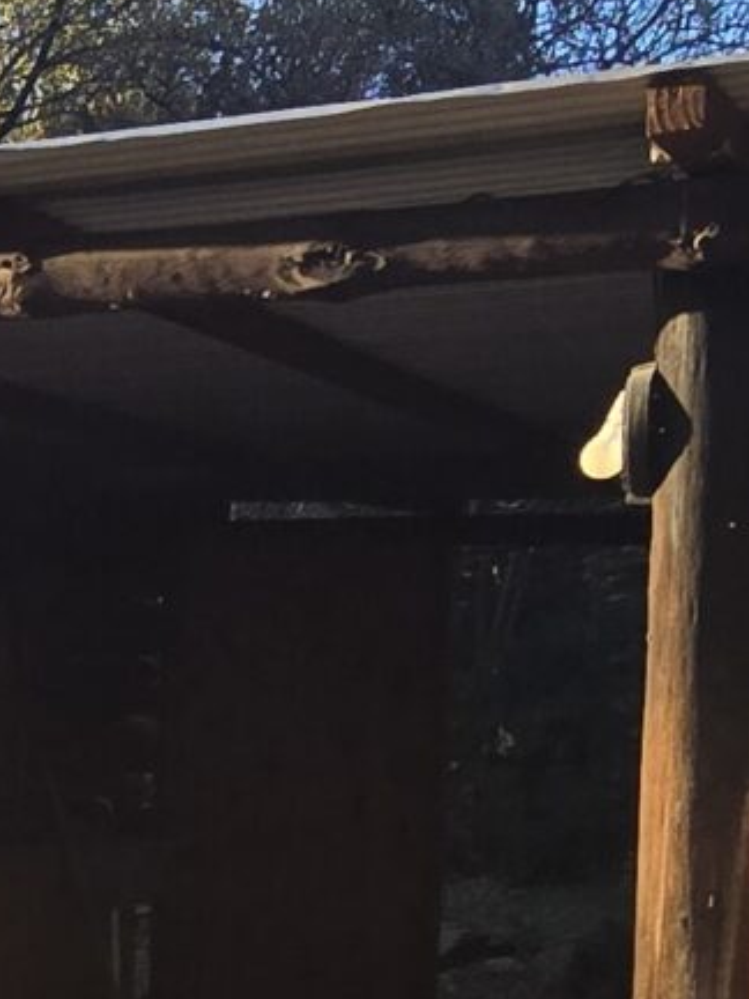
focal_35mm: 77
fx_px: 2221
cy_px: 1221
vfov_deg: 23.1
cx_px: -583
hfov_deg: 16.2
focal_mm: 2.2
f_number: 2.2
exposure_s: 1/435
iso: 50
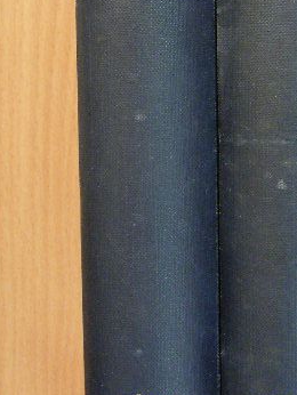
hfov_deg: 15.0
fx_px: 1120
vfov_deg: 19.9
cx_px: 232
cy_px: 96
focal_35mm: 98
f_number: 3.5
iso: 200
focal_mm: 8.8
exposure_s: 1/12.1
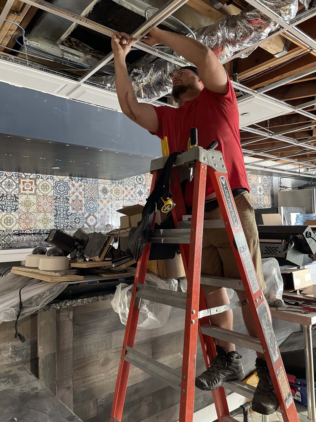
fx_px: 316
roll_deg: +1.0
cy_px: 211
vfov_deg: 67.3
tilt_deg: +5.1
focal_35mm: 26
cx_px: 158
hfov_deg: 53.1
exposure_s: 1/60
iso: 250
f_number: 1.6
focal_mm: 4.2
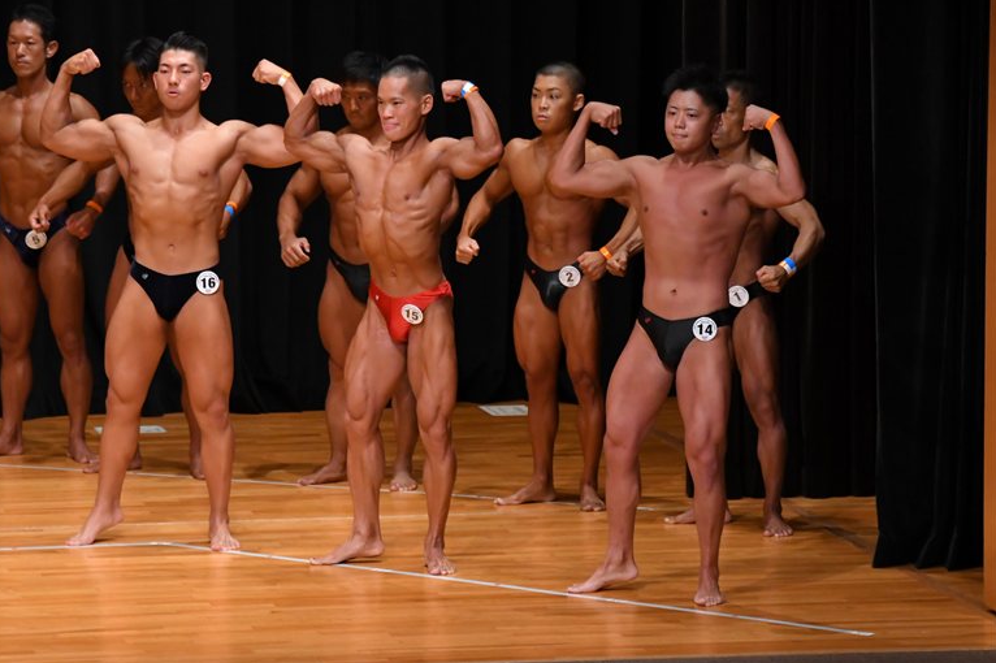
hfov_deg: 8.0
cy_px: 330
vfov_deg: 5.3
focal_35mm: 258
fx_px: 7135
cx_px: 495
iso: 4000
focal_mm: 170
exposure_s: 1/400
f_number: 5.6
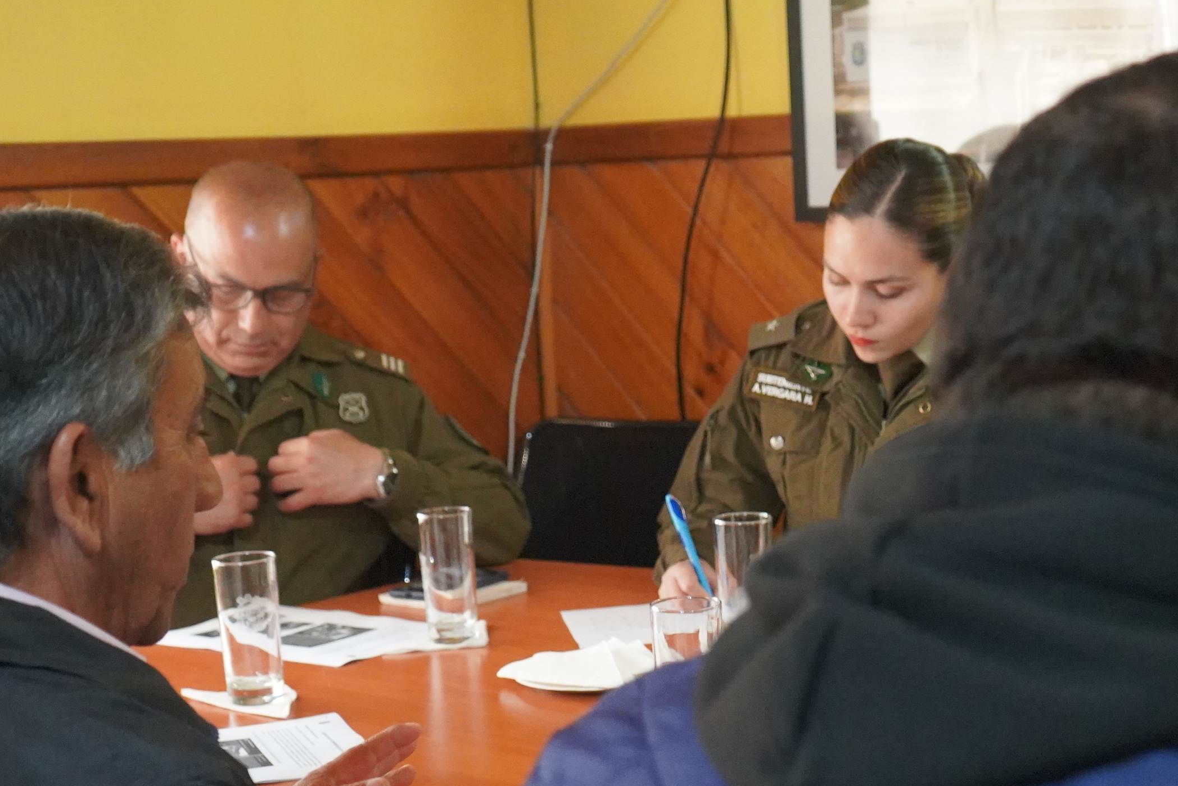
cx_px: 737
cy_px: 581
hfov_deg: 32.2
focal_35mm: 62
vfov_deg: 21.7
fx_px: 2029
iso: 12800
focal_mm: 33
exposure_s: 1/160
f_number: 4
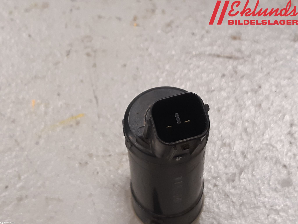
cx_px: 149
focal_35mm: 26
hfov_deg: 67.3
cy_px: 112
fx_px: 224
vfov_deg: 53.1
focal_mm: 3.93
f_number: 1.7
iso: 100
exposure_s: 1/50
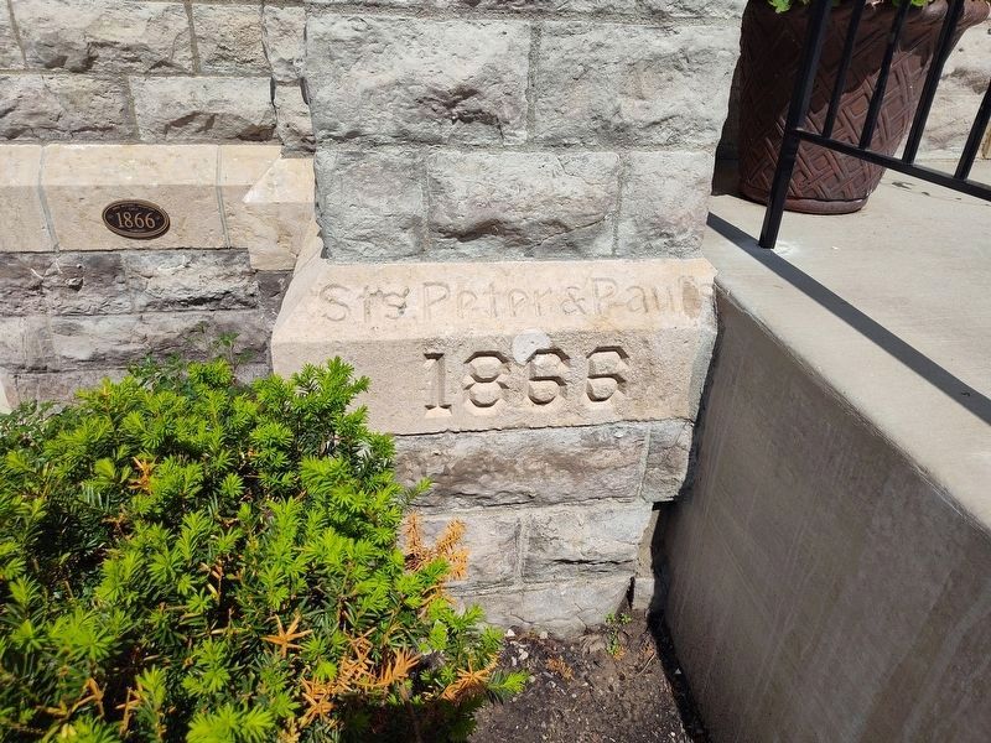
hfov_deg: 73.9
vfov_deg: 58.9
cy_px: 372
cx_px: 496
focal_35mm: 23
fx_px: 658
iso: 100
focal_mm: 5.56
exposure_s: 1/2118
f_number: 1.8
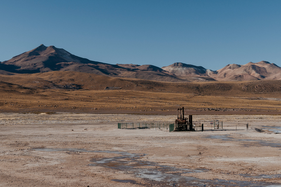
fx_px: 428
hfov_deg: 36.4
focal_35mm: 55
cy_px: 89
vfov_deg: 24.7
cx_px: 140
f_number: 5
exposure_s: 1/640
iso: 200
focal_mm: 35
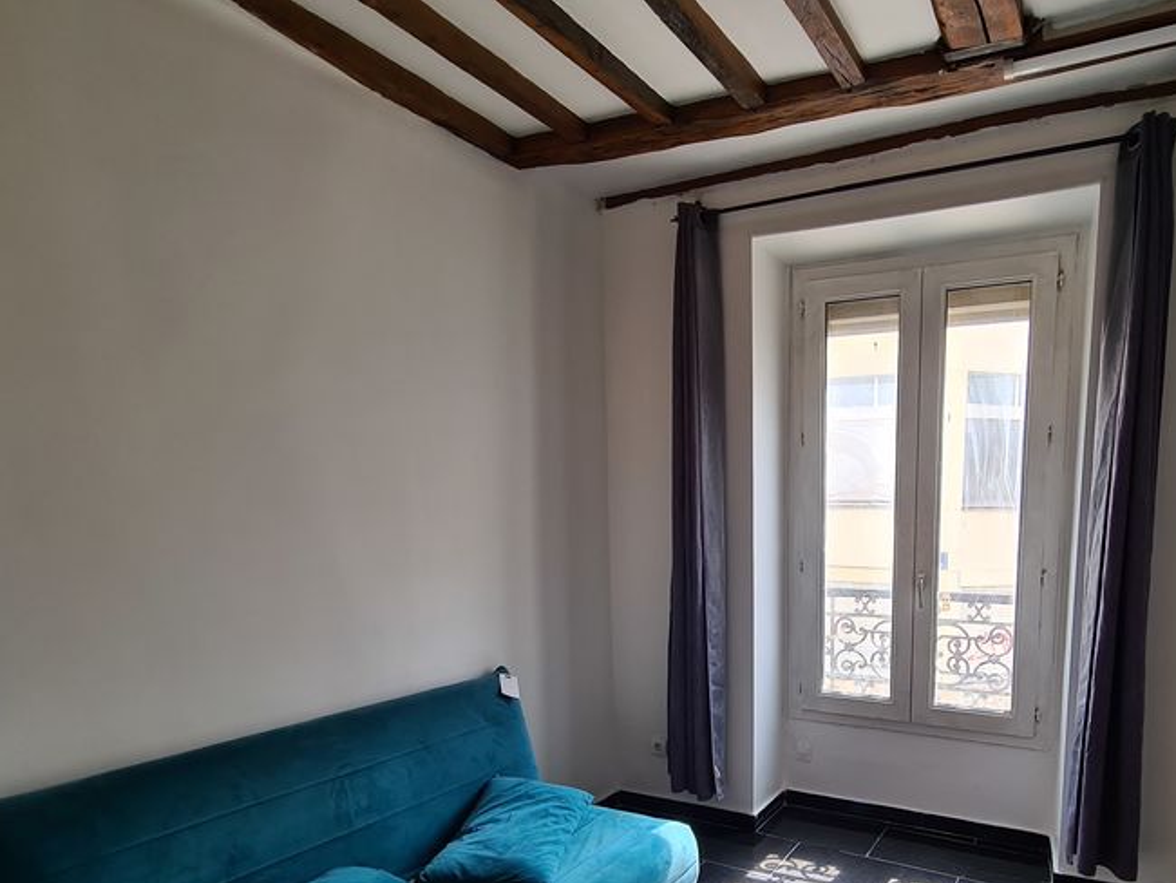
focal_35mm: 20
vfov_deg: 64.3
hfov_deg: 80.0
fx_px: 680
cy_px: 590
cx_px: 745
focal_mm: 2.2
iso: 50
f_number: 2.2
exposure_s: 1/102
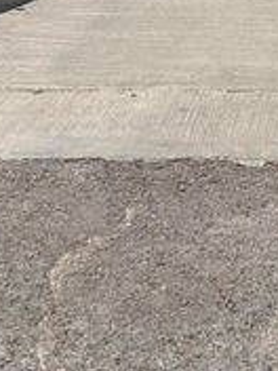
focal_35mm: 91
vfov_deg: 17.8
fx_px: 974
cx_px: 293
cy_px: -273
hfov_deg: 15.9
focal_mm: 6.86
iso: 80
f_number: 1.78
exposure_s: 1/10753
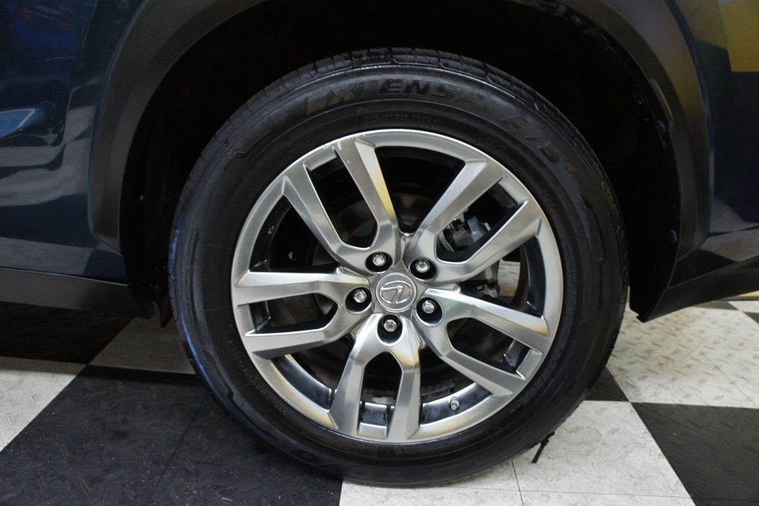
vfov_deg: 47.9
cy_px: 253
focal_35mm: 27
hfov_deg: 67.4
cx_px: 380
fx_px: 569
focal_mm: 18
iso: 800
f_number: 3.5
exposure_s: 1/30
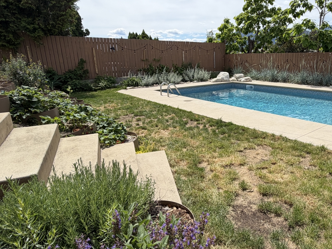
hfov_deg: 67.9
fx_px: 240
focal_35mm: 25
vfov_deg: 54.9
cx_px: 215
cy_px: 125
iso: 20
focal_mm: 2.22
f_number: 2.2
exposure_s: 1/970
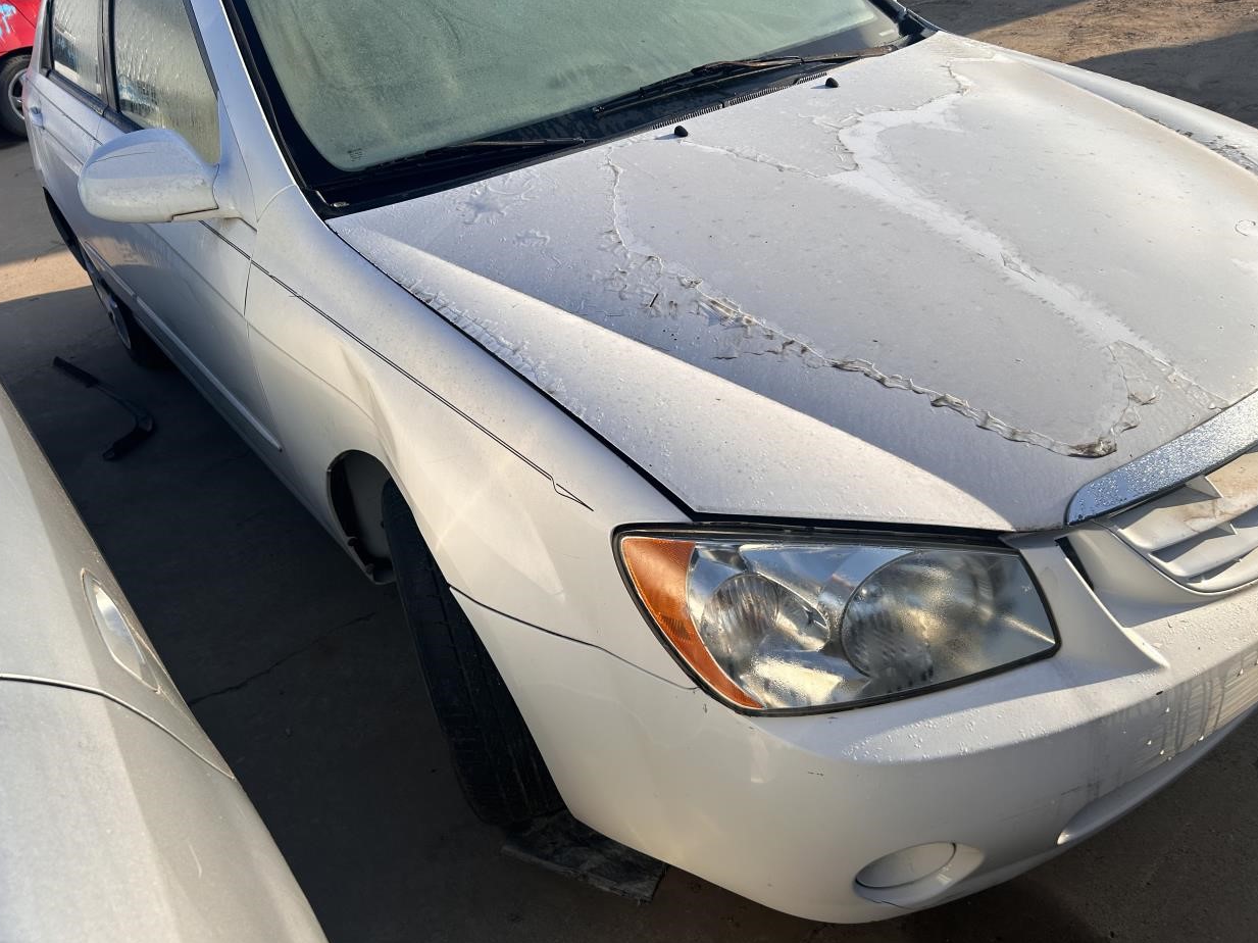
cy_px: 473
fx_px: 981
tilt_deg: -31.1
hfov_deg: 65.3
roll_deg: +10.7
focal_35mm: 27
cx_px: 620
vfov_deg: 51.3
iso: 50
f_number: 1.5
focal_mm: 5.7
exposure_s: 1/2632
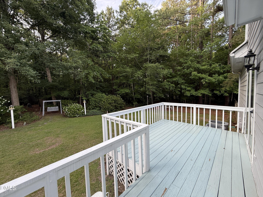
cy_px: 98
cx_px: 132
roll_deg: +1.2
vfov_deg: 85.7
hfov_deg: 102.1
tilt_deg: -2.8
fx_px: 106
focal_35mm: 14
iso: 50
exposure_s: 1/130
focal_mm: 2.22
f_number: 2.2
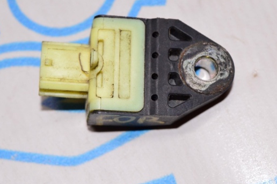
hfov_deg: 21.9
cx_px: 142
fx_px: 715
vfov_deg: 14.7
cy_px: 90
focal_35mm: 93
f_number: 8
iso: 1600
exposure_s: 1/200
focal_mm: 50
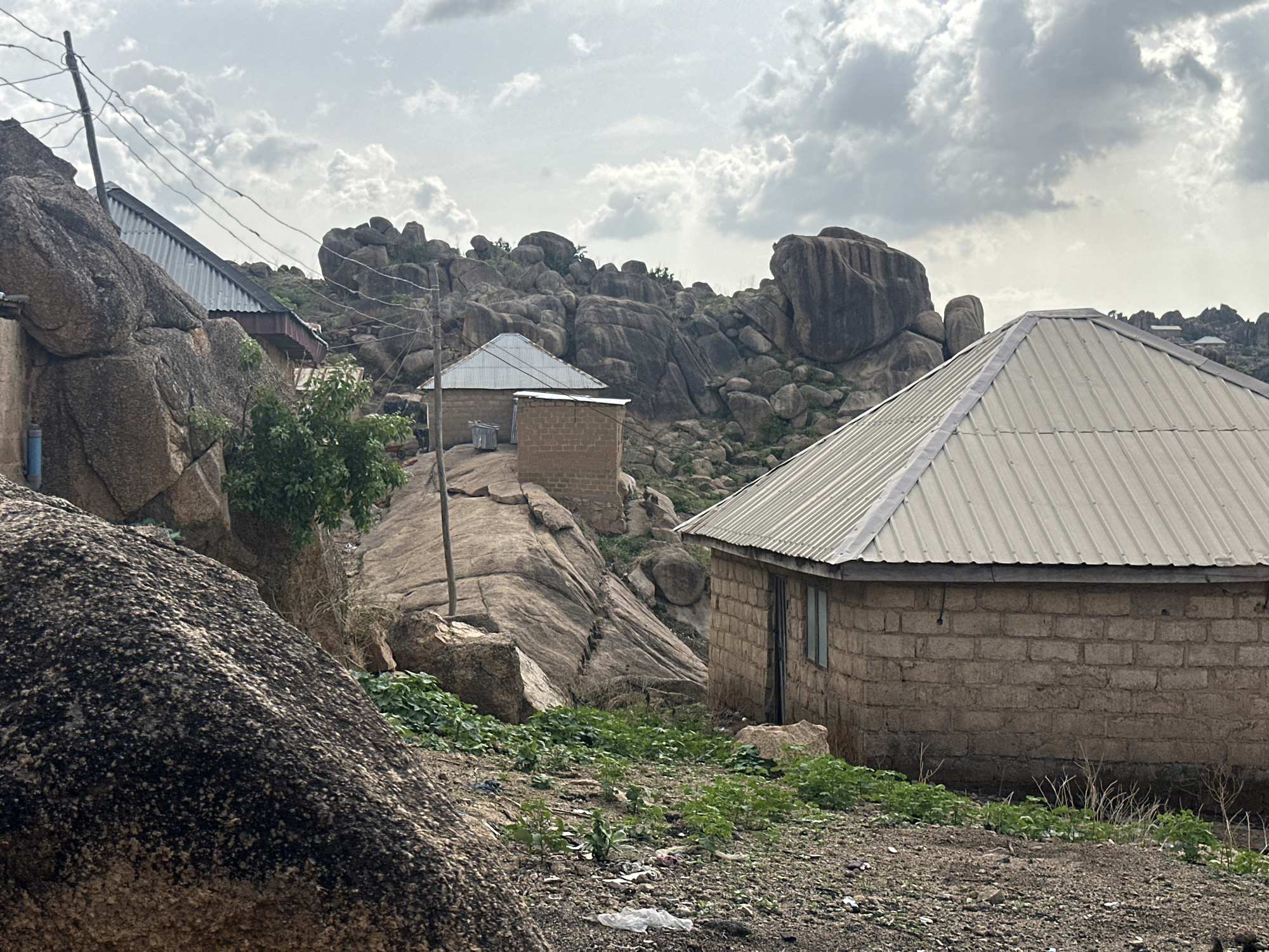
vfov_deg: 30.3
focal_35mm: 48
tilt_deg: -2.5
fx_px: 1760
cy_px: 476
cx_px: 634
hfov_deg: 39.7
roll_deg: +0.6
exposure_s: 1/4785
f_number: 1.78
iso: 64
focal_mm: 6.86
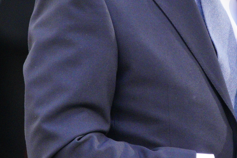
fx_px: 13755
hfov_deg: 1.0
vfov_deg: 0.7
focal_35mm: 2089
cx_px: 157
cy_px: 39
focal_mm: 600
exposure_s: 1/1000
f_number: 6.3
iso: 4000
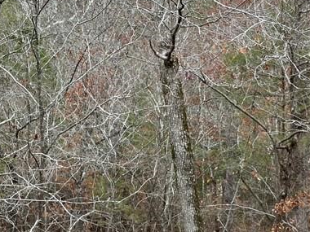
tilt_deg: -10.1
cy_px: 183
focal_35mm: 70
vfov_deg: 20.8
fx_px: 627
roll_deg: -3.0
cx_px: 226
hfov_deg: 27.5
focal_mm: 4.2
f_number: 1.6
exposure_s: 1/237
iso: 32
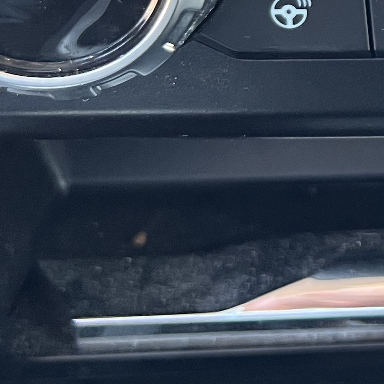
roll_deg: -3.4
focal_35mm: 112
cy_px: -28
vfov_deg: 15.2
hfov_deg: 13.3
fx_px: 1406
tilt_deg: -30.6
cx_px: 776
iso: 125
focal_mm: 5.7
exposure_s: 1/72
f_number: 1.5
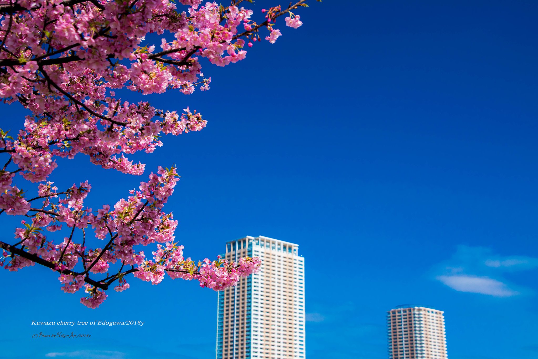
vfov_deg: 25.7
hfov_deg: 37.9
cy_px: 180
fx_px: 784
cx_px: 269
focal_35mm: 52
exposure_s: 1/400
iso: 100
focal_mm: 35
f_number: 5.6
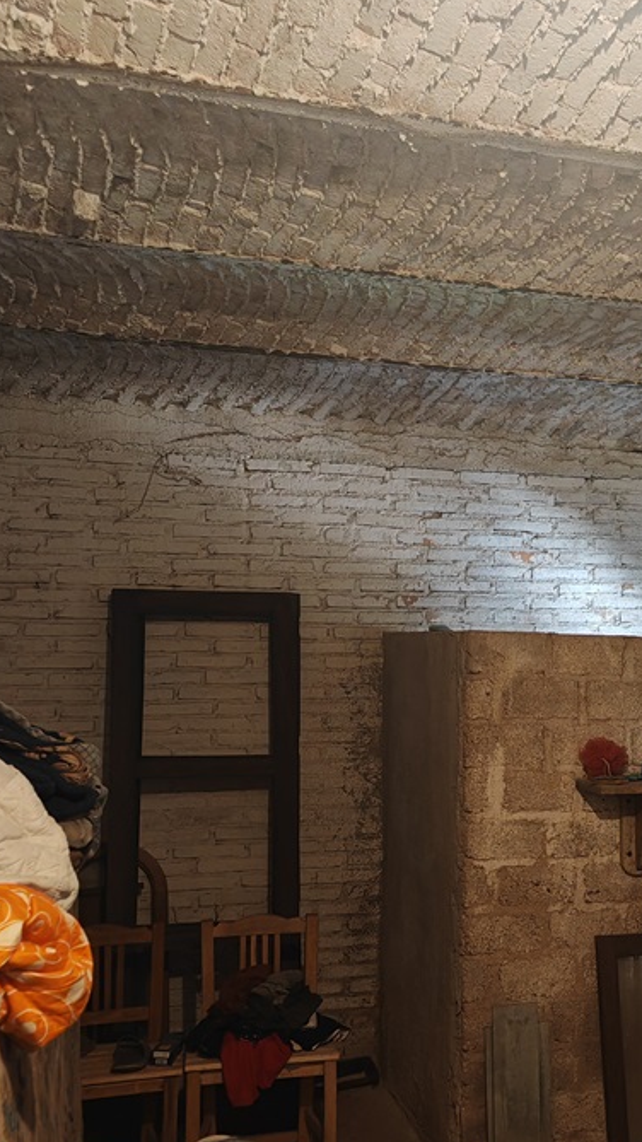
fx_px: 1332
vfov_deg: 46.3
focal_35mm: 44
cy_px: 647
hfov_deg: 26.1
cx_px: 591
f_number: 1.6
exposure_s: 1/59
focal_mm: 7.62
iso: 1250
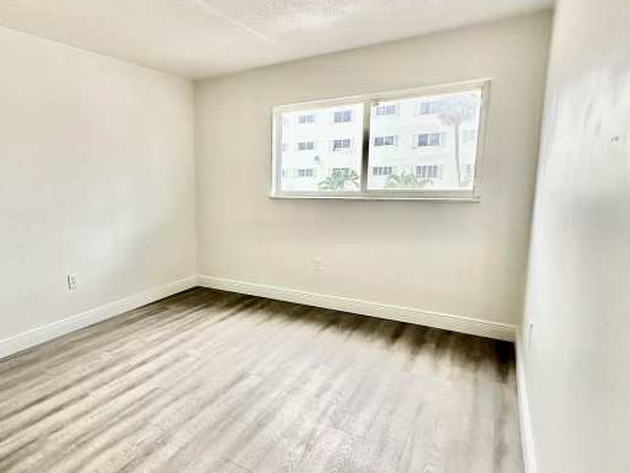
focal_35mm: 22
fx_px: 400
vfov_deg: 61.1
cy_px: 239
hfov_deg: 73.8
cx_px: 205
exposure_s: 1/120
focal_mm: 2.22
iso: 320
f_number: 2.2
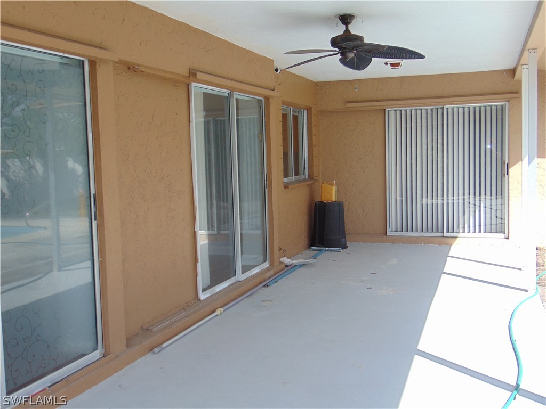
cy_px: 204
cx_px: 273
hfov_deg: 47.9
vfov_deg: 36.8
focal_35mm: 39
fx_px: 615
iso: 80
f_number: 3.3
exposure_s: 1/400
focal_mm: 6.9
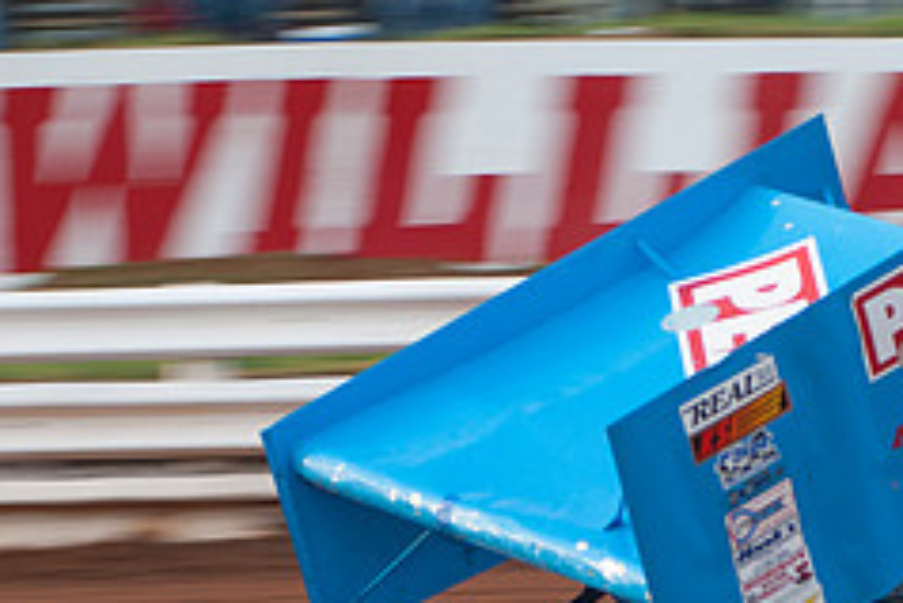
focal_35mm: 293
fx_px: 7354
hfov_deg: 7.0
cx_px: 672
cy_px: 713
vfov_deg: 4.7
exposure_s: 1/320
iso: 250
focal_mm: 80
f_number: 4
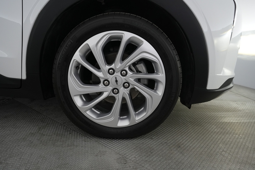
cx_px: 128
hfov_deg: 71.5
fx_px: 177
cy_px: 85
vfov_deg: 51.2
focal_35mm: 25
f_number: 4
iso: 2000
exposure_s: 1/160
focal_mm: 25
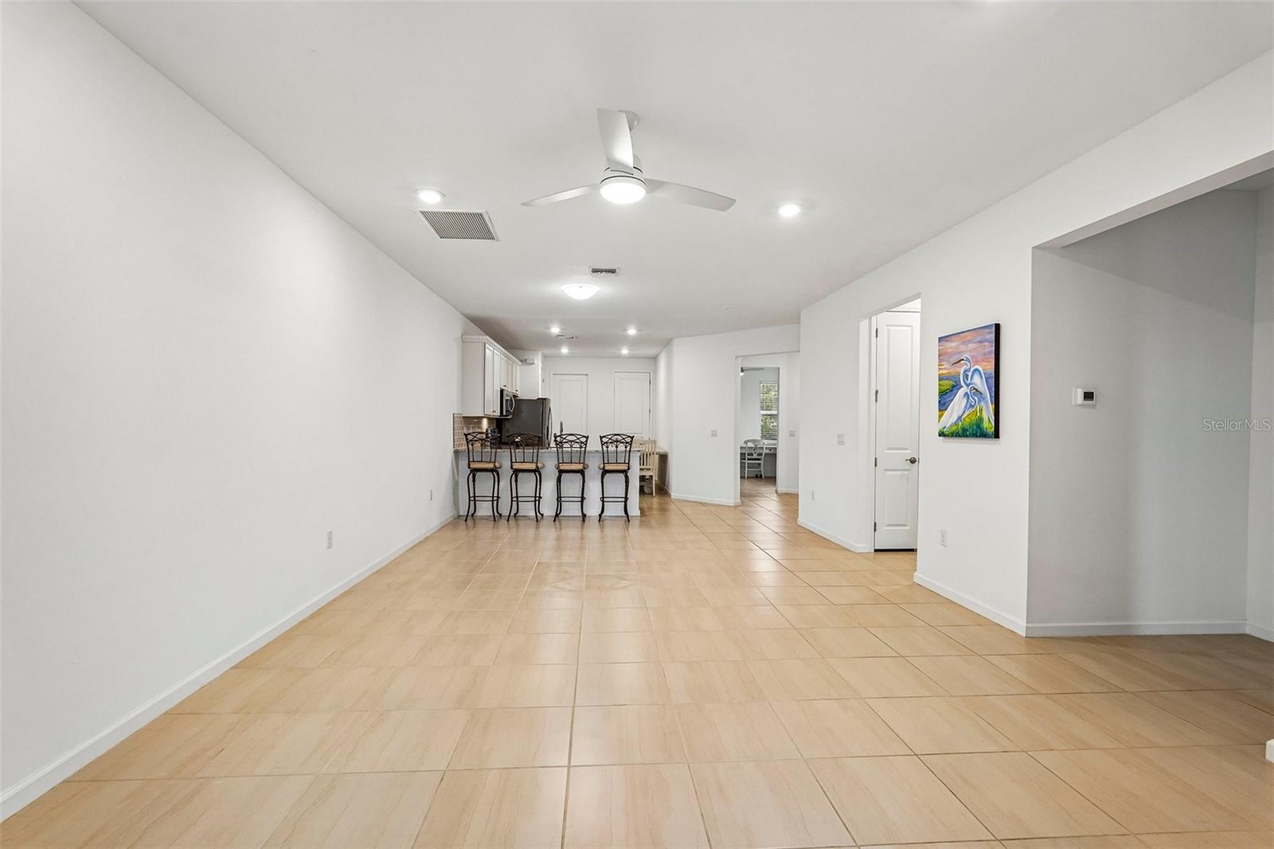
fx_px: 566
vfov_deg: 73.7
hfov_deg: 96.7
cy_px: 424
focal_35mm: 16
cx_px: 637
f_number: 8
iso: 400
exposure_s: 1/20
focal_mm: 16
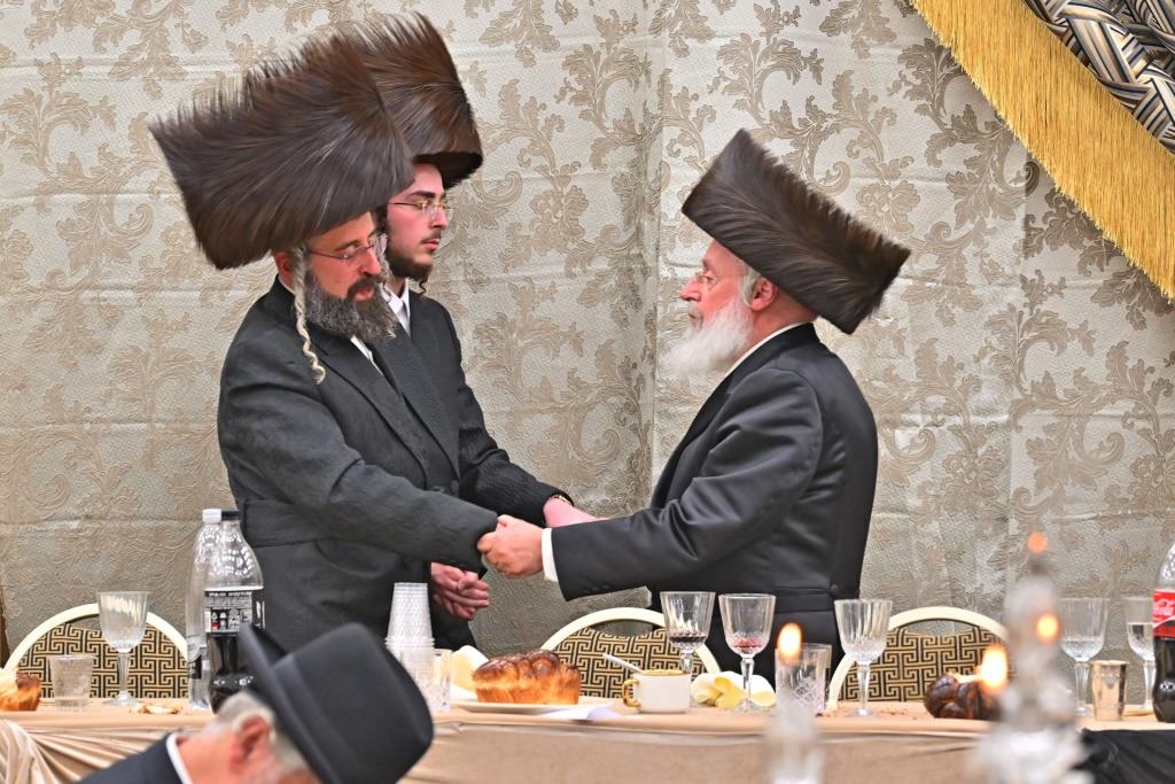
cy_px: 392
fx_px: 4243
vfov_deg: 10.6
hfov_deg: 15.8
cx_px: 588
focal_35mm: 130
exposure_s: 1/200
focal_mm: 87
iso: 800
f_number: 4
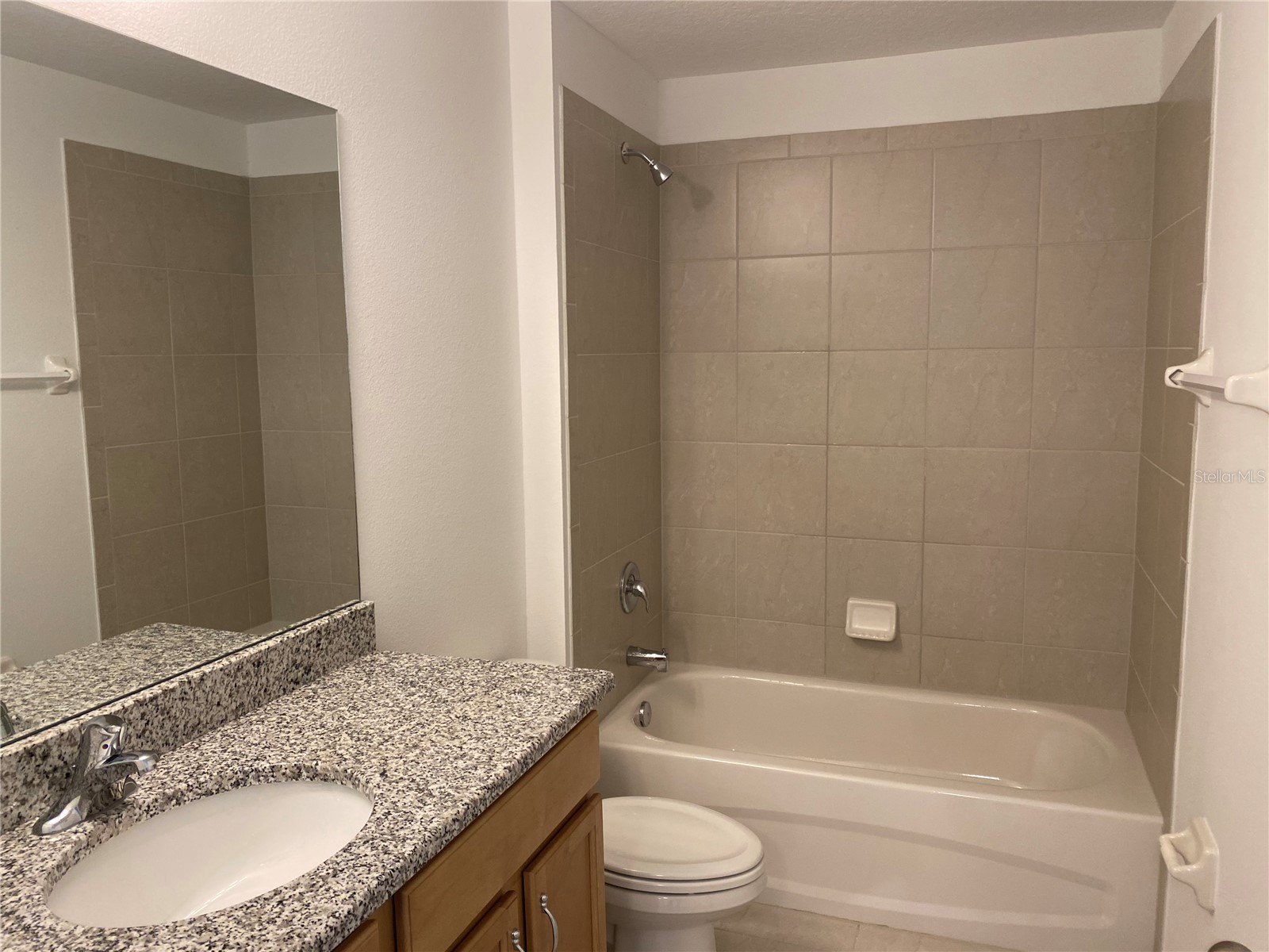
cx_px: 634
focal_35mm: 26
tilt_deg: -6.1
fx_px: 953
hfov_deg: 67.3
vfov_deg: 53.1
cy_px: 476
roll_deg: +0.2
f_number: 1.8
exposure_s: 1/60
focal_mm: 4.25
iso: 125
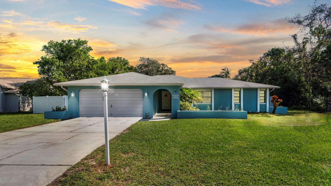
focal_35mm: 19
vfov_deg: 58.3
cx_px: 166
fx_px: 167
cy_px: 99
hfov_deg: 89.6
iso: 100
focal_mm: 18
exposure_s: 1/250
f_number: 10
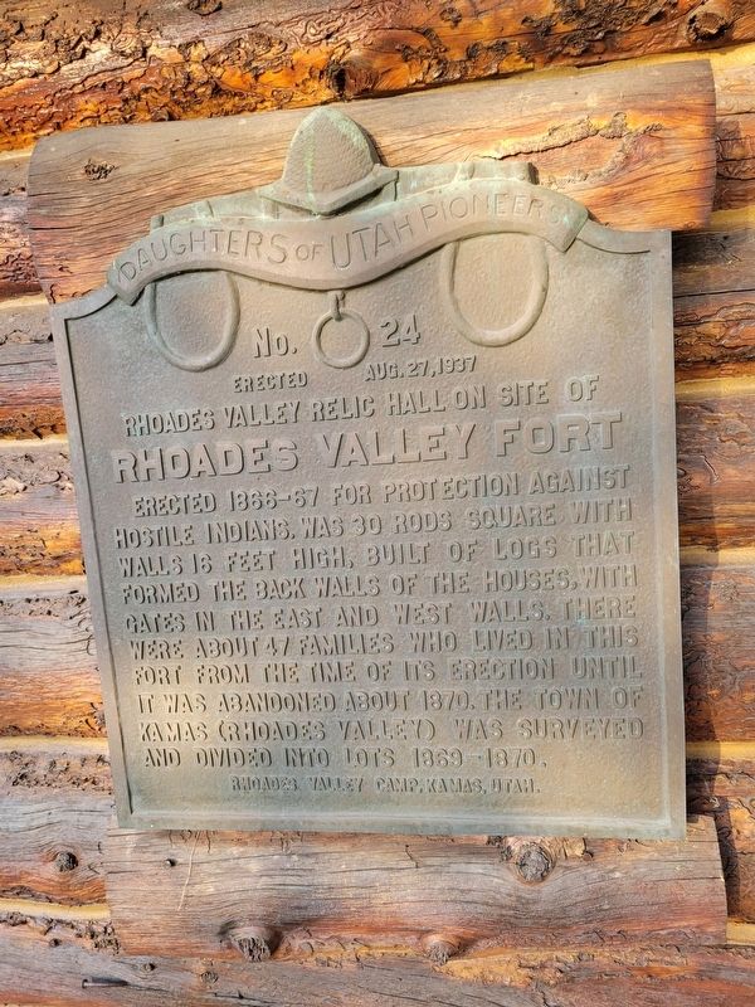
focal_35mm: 26
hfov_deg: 53.1
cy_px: 504
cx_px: 378
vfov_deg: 67.3
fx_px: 756
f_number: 1.8
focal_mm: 5.4
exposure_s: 1/120
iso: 80
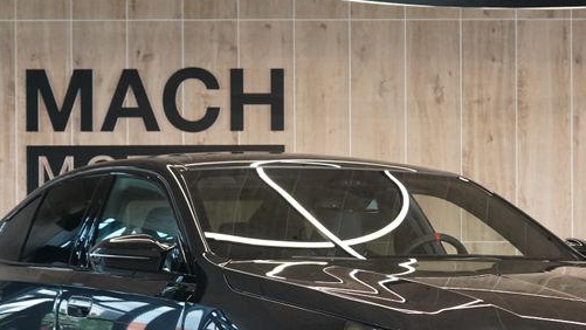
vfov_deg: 8.9
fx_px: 2098
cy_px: 327
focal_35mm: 135
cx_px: 391
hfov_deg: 15.9
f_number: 5.6
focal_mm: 63
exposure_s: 1/160
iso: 5000
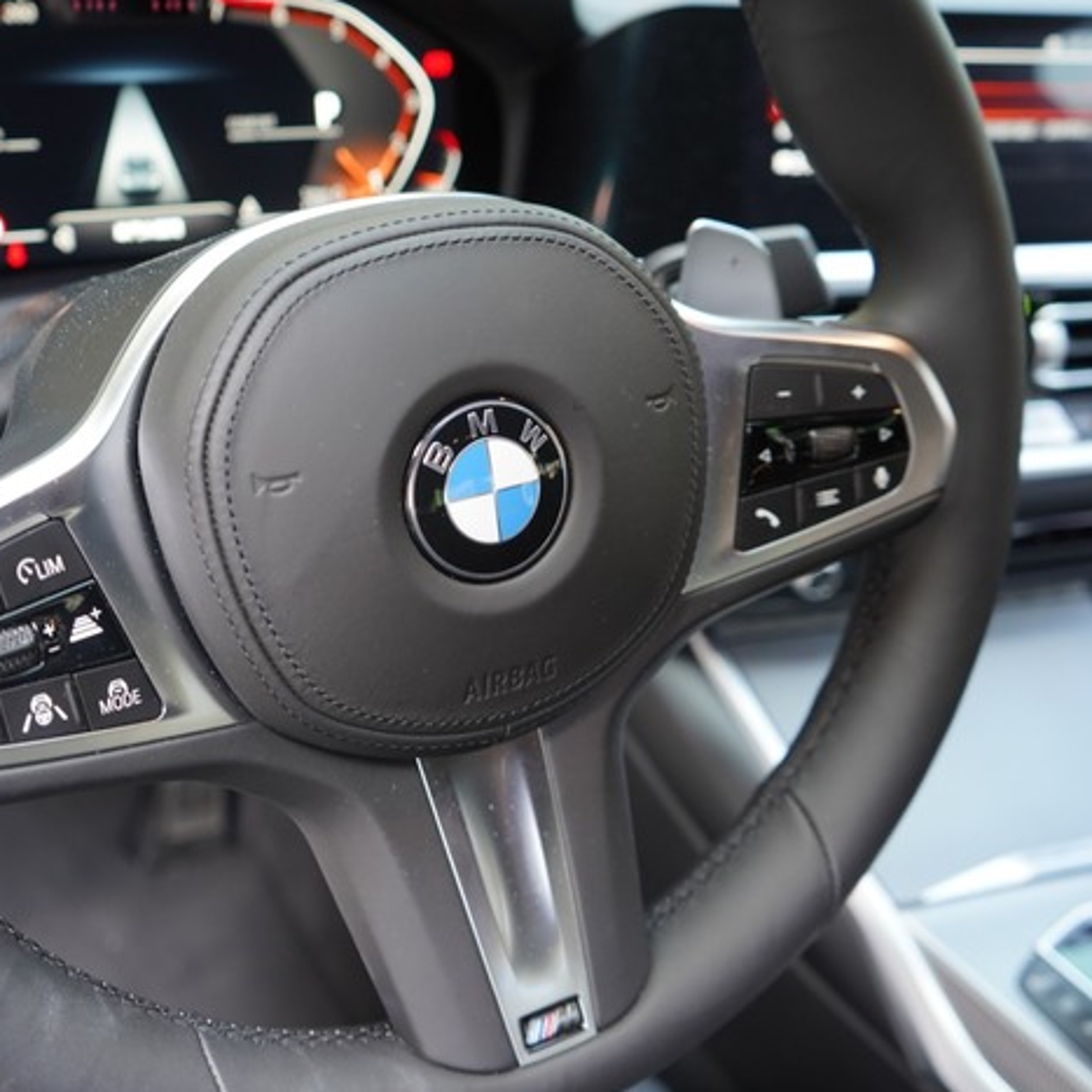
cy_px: 535
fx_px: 1356
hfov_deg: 43.5
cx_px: 405
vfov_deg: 43.9
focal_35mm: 38
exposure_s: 1/60
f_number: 4
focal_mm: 29
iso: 1000
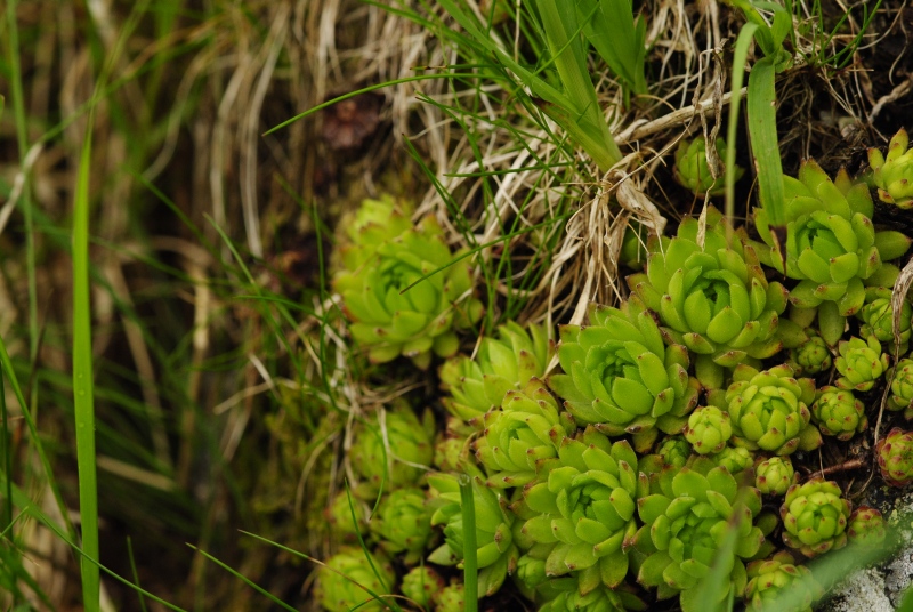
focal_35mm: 128
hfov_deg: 16.0
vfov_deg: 10.8
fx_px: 3238
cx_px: 456
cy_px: 306
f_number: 6.3
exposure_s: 1/160
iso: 400
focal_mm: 85
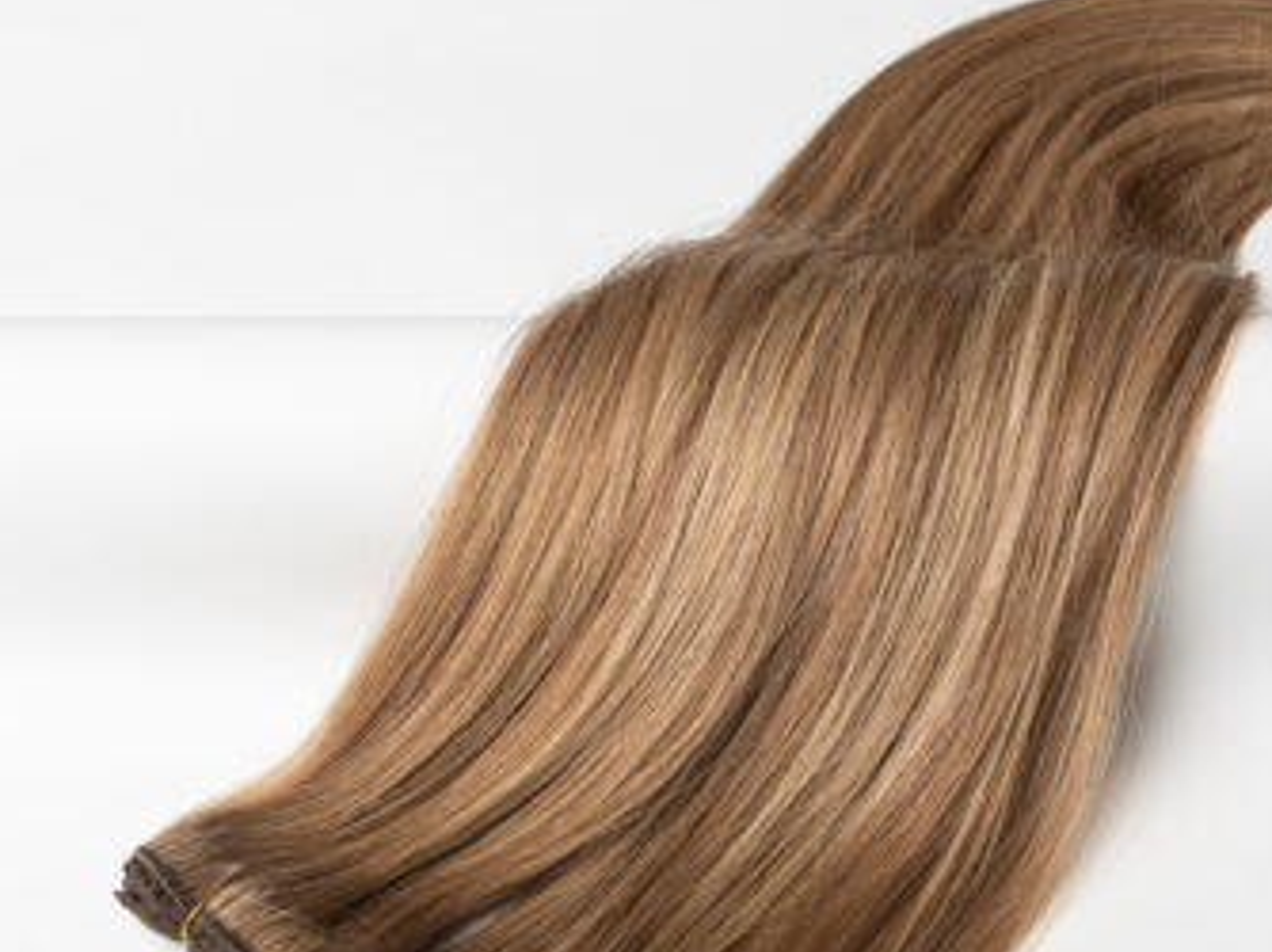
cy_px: 503
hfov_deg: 23.6
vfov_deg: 17.8
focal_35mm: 83
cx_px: 674
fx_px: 3048
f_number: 11
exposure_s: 1/125
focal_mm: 48
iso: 200
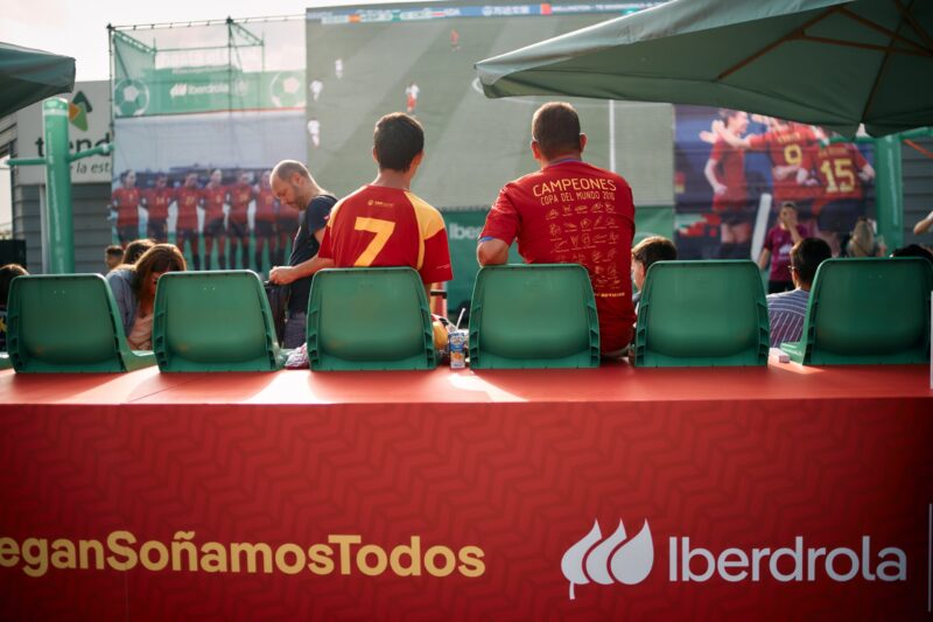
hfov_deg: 54.4
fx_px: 907
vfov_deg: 37.8
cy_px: 311
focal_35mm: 35
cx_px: 466
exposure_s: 1/1250
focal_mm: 35
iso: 50
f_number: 1.8
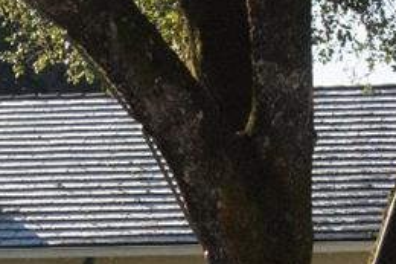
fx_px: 2286
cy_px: 337
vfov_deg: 6.5
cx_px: 139
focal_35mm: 208
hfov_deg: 9.9
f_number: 11
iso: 800
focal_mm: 24
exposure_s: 1/400
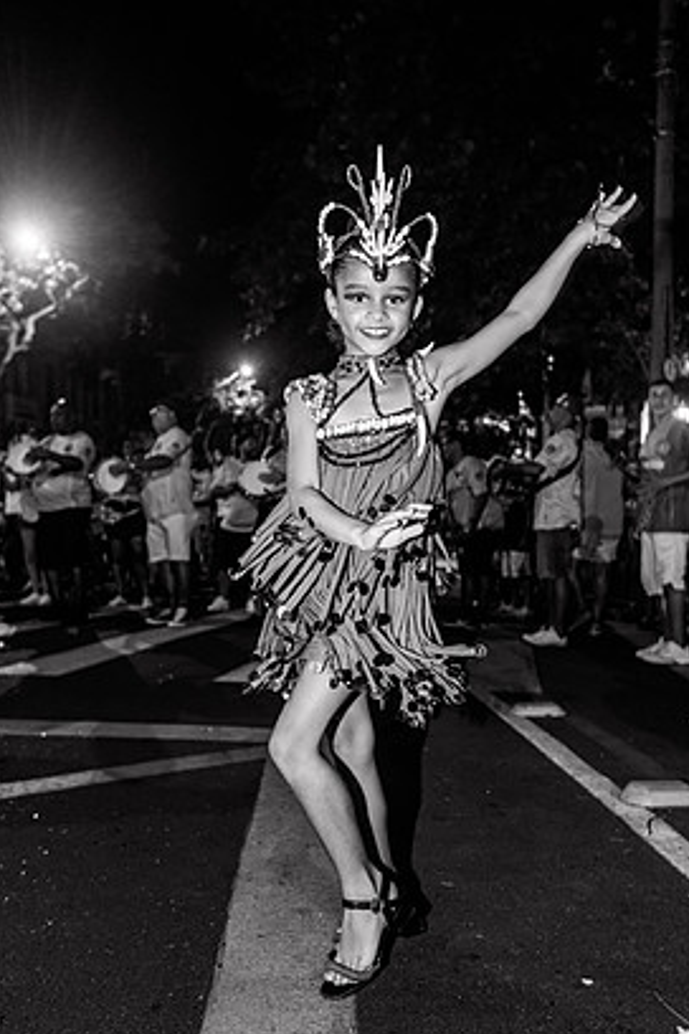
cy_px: 545
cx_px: 367
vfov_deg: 58.7
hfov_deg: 41.1
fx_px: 919
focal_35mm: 32
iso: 800
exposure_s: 1/60
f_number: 4
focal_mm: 29
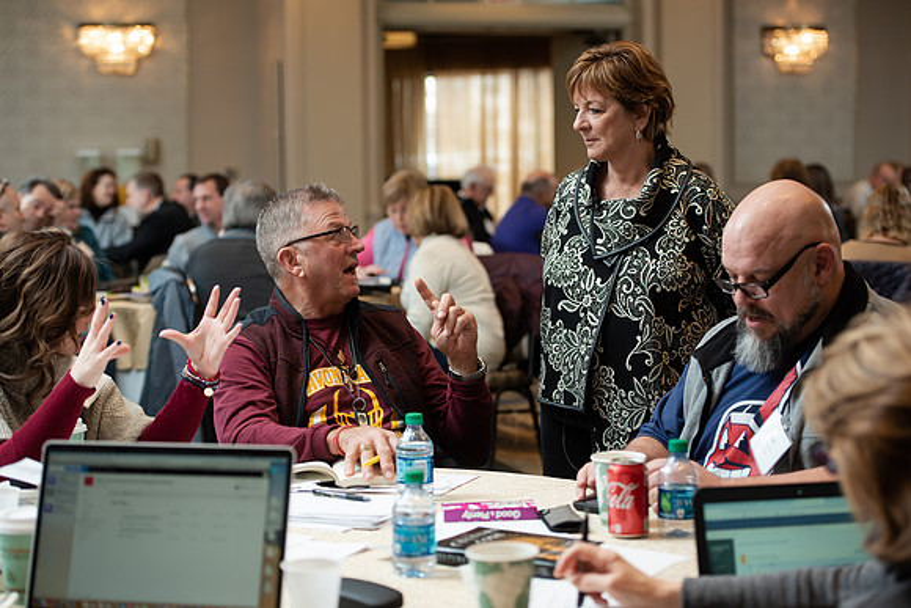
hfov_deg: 28.8
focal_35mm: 70
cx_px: 456
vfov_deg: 19.5
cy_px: 304
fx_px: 1772
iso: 800
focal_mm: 70
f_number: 3.5
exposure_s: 1/160
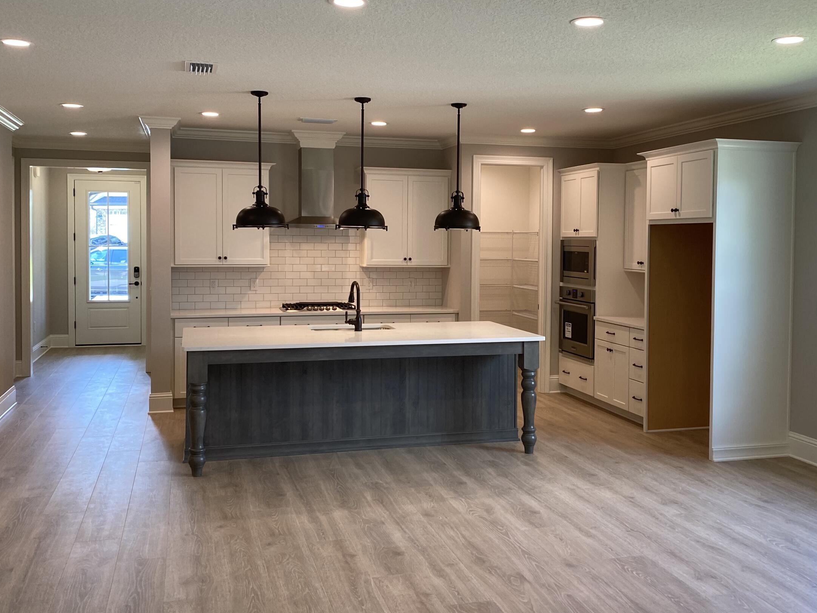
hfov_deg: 51.3
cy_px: 270
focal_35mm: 36
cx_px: 445
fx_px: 850
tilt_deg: -1.6
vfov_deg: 39.6
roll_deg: -1.0
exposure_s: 1/120
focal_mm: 4.25
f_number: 1.8
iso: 100
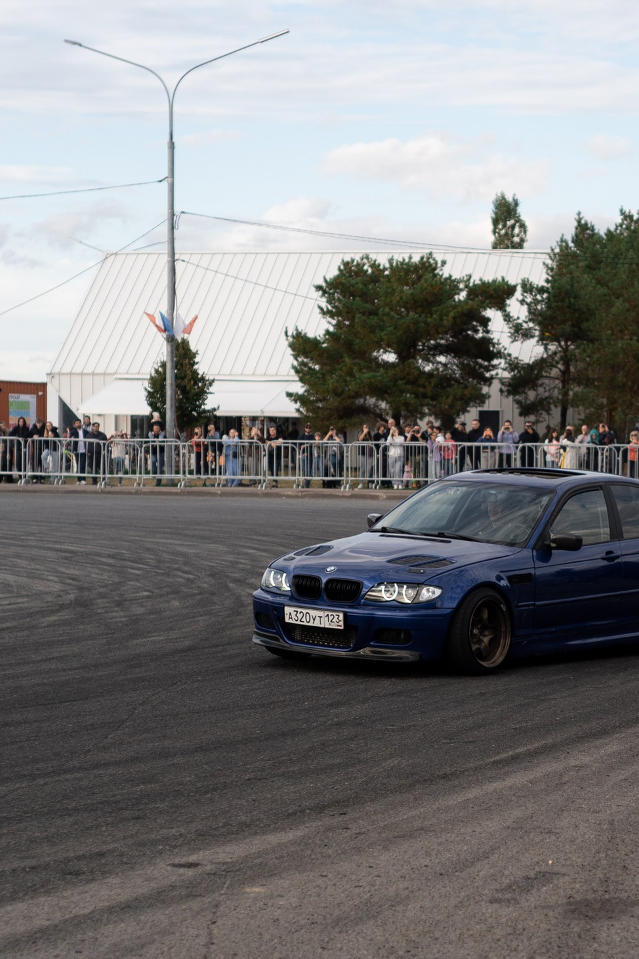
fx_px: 2449
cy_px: 570
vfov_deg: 22.1
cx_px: 546
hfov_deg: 14.7
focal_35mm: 92
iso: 100
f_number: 2.2
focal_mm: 35
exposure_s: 1/2000
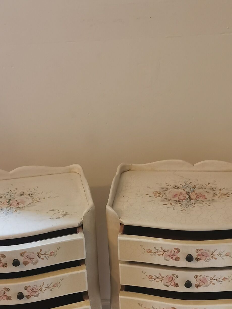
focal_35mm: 67
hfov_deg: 21.9
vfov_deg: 28.4
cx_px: 104
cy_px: 244
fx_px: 599
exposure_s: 1/50
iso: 125
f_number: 1.8
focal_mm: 5.58
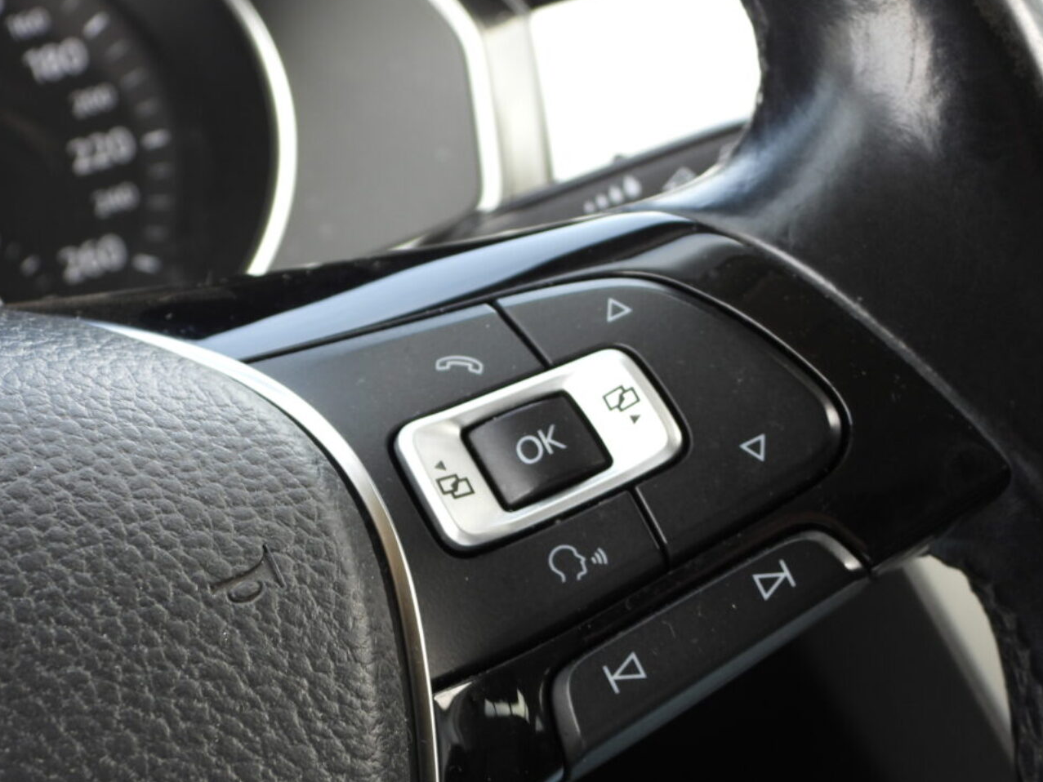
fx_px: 2079
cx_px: 543
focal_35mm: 69
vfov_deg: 21.3
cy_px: 459
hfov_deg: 28.2
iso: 100
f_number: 3.5
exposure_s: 1/60
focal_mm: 9.8
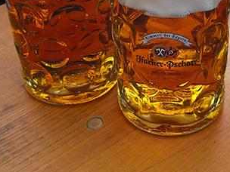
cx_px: 181
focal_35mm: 75
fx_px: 498
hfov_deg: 25.6
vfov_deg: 19.2
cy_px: 8
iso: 64
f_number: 5.6
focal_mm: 6.2
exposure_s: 1/80
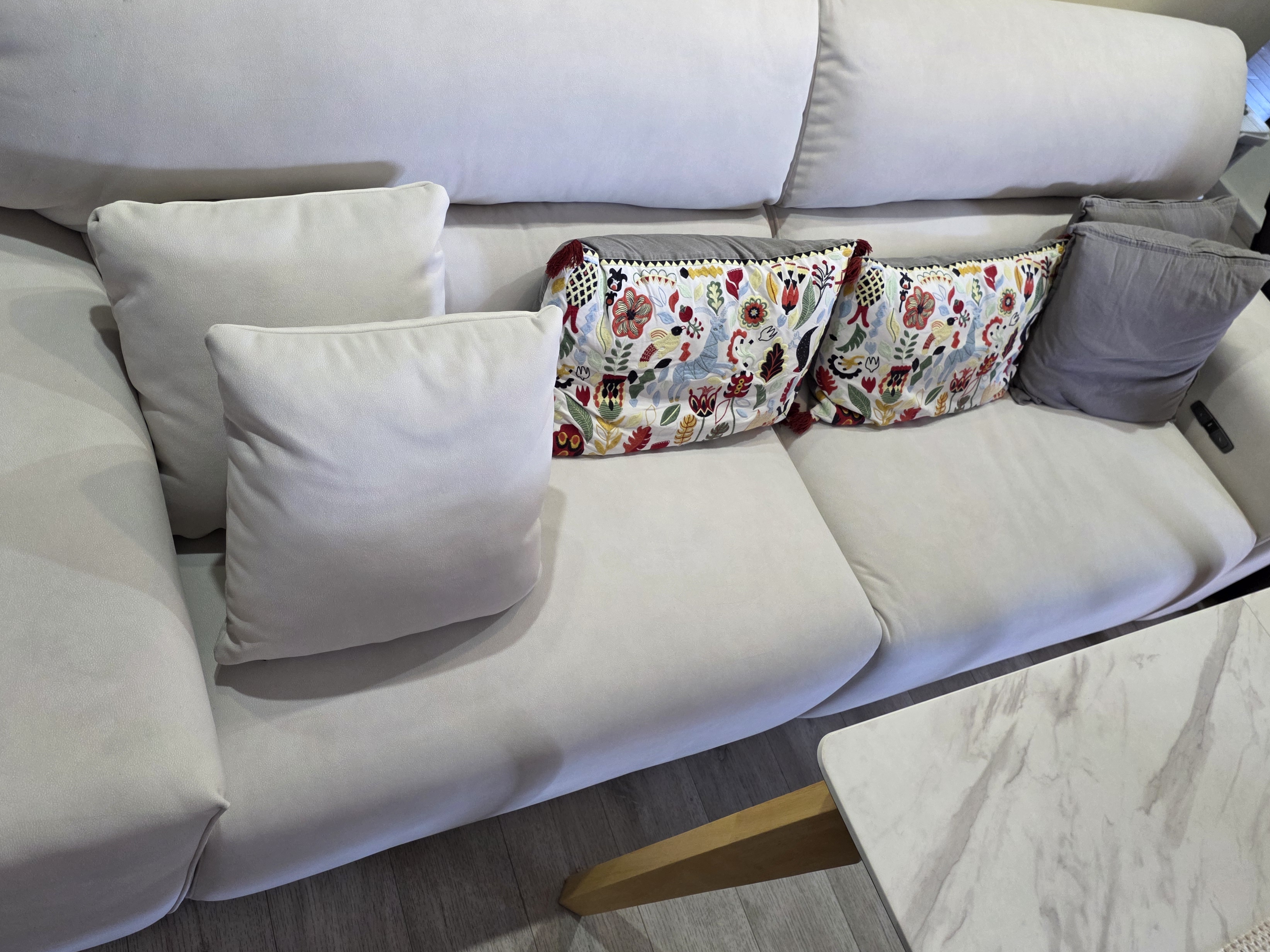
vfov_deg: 49.7
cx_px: 557
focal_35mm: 28
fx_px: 1027
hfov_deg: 63.2
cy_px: 430
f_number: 1.7
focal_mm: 6.25
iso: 250
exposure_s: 1/100
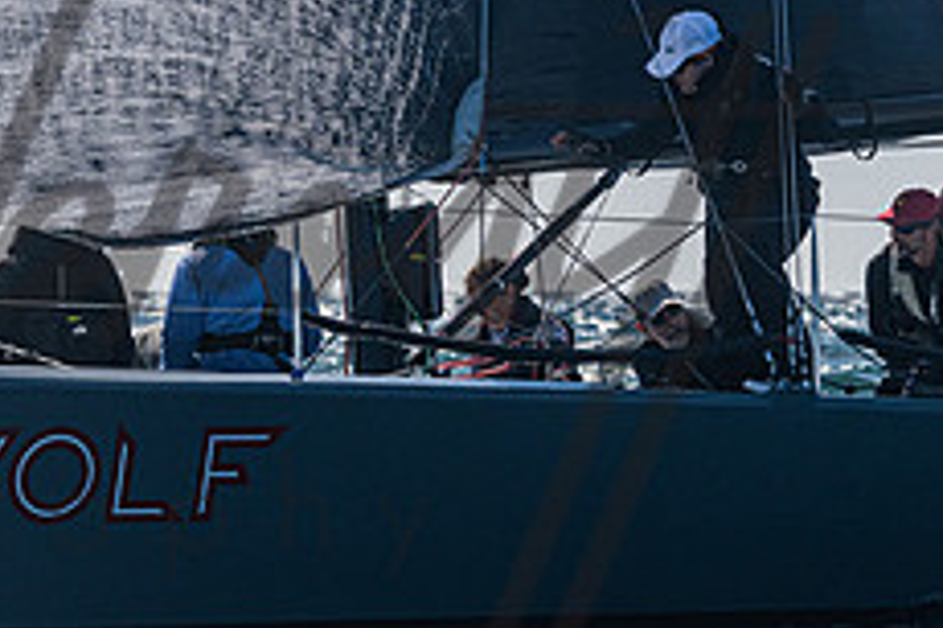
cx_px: 250
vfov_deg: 2.8
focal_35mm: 490
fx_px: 12826
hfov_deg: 4.2
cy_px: 207
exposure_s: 1/5000
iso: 320
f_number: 6.3
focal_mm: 185
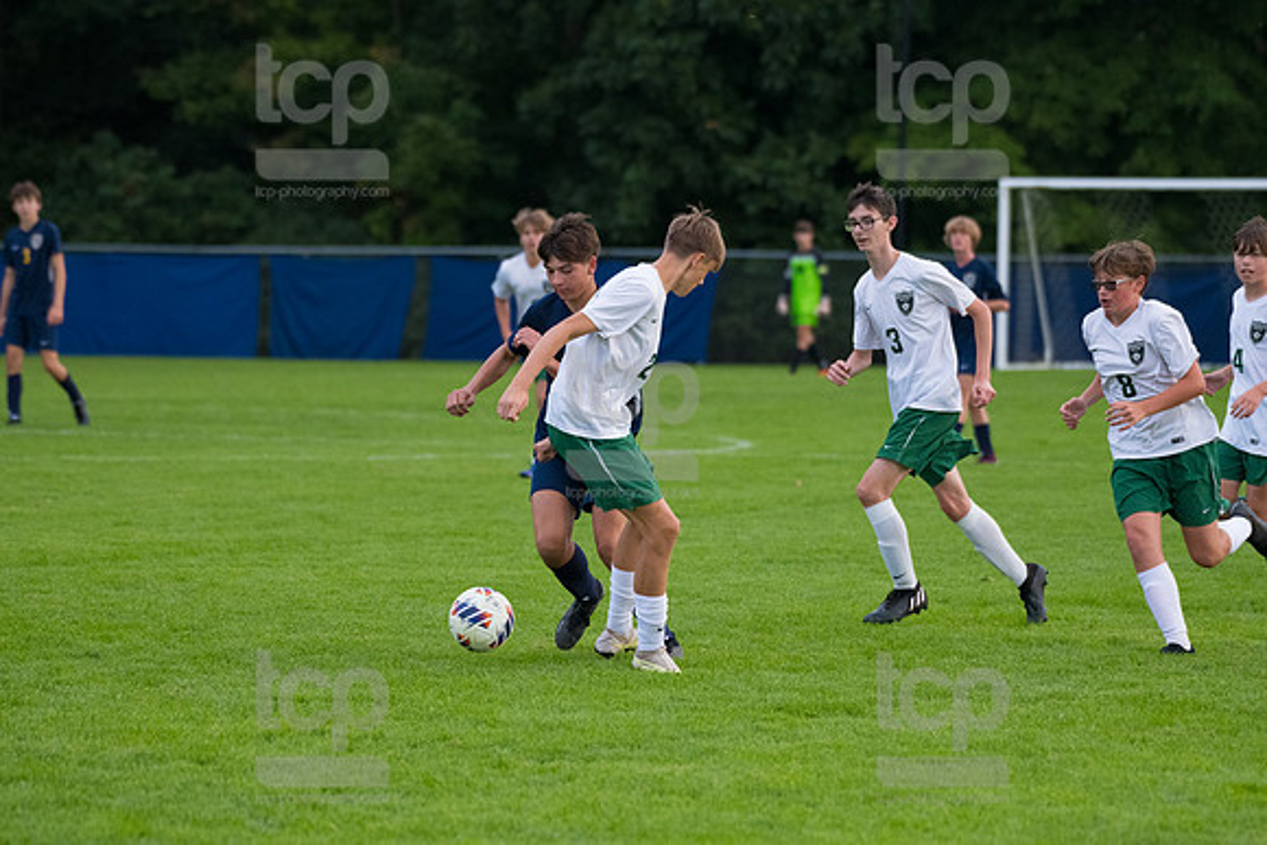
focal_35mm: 240
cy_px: 422
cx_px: 634
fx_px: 8448
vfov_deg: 5.7
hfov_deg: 8.6
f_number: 5.6
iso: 3200
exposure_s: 1/2000
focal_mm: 240
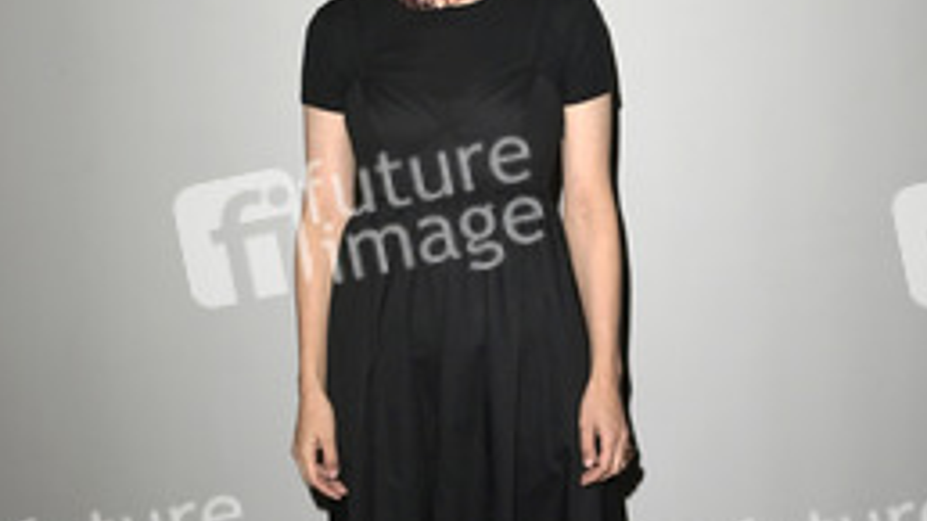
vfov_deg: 29.8
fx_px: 958
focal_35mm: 39
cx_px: 464
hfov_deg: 51.6
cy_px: 402
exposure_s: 1/250
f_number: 4.5
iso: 400
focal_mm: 24
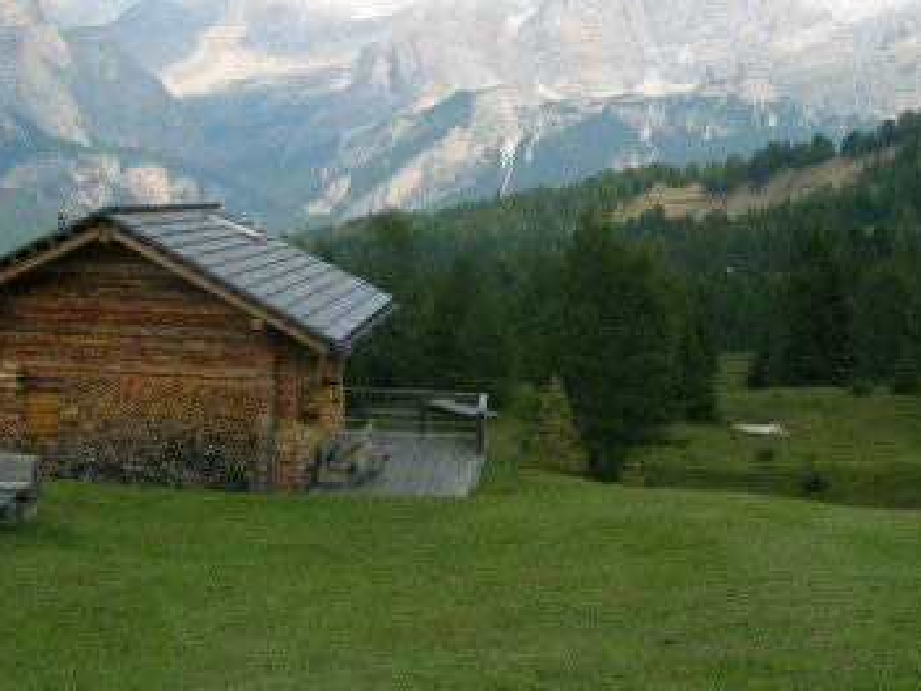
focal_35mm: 53
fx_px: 1410
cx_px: 462
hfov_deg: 36.2
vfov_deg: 27.4
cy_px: 230
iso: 50
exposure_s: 1/370
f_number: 4.8
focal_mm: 5.4
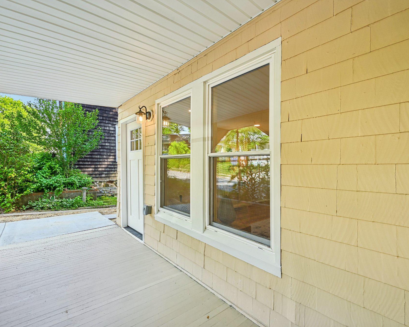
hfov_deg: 92.7
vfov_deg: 80.4
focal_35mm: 16
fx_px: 194
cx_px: 181
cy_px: 164
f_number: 8
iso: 100
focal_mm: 14
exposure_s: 1/25
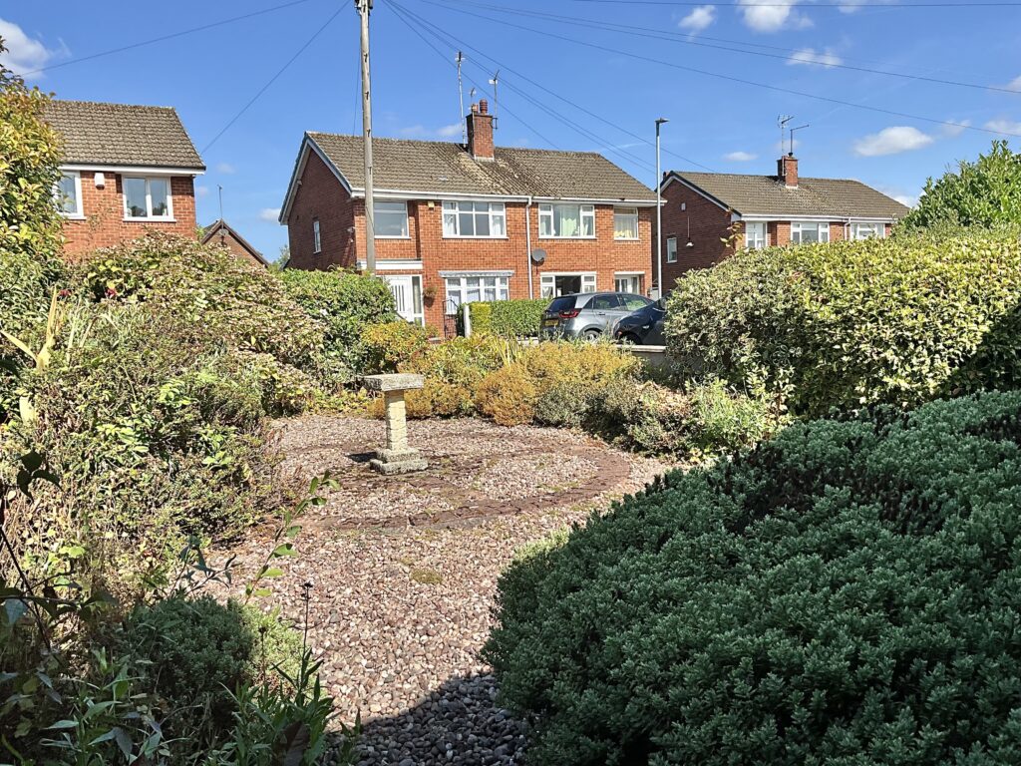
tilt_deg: -5.0
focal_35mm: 29
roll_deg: +2.6
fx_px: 855
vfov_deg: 48.2
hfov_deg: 61.7
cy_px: 383
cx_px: 510
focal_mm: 3
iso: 25
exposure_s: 1/1534
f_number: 1.8
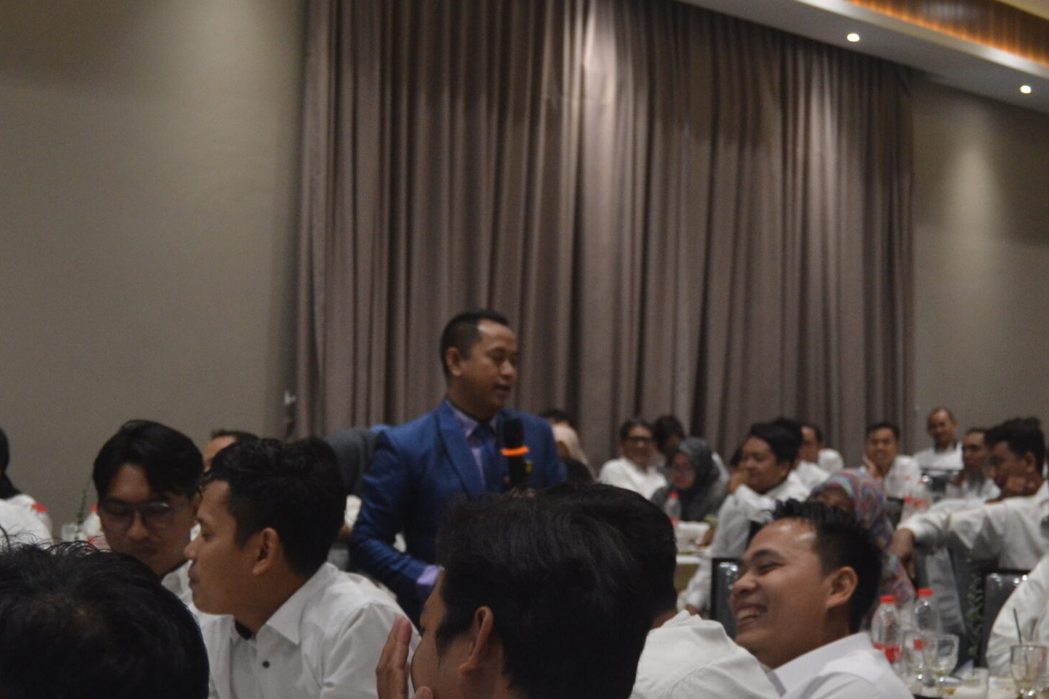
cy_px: 291
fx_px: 2011
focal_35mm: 69
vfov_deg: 19.7
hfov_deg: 29.2
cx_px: 601
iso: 1100
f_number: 4
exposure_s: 1/60
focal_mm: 26
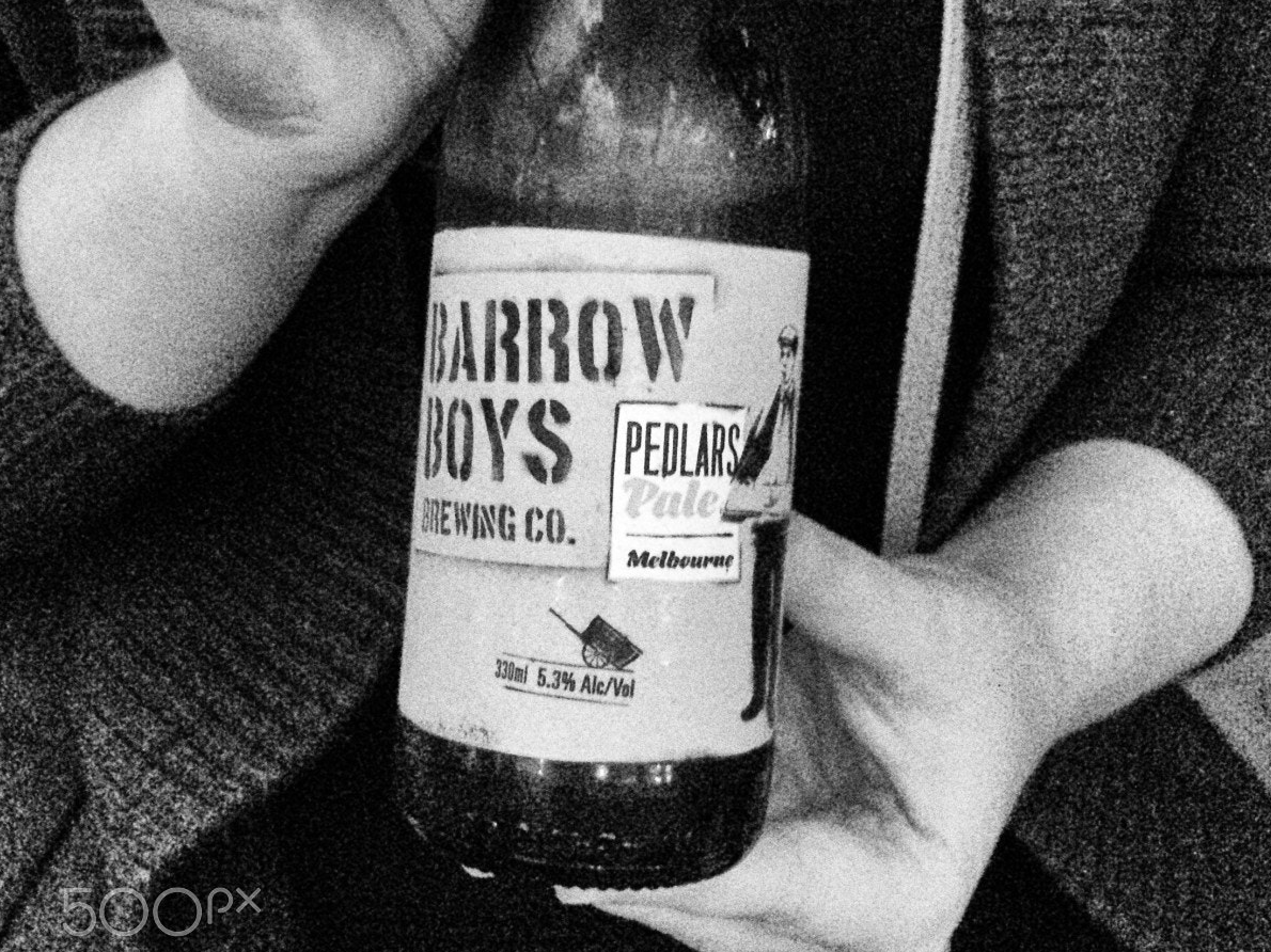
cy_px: 199
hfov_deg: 47.9
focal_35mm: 39
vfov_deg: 35.7
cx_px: 637
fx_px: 1432
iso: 1250
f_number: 2.2
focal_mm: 4.15
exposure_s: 1/17
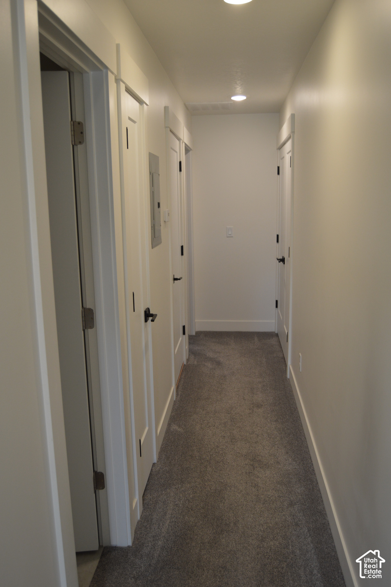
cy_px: 294
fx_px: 490
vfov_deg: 62.0
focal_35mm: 30
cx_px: 196
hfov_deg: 43.5
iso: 400
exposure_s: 1/60
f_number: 4
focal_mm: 20
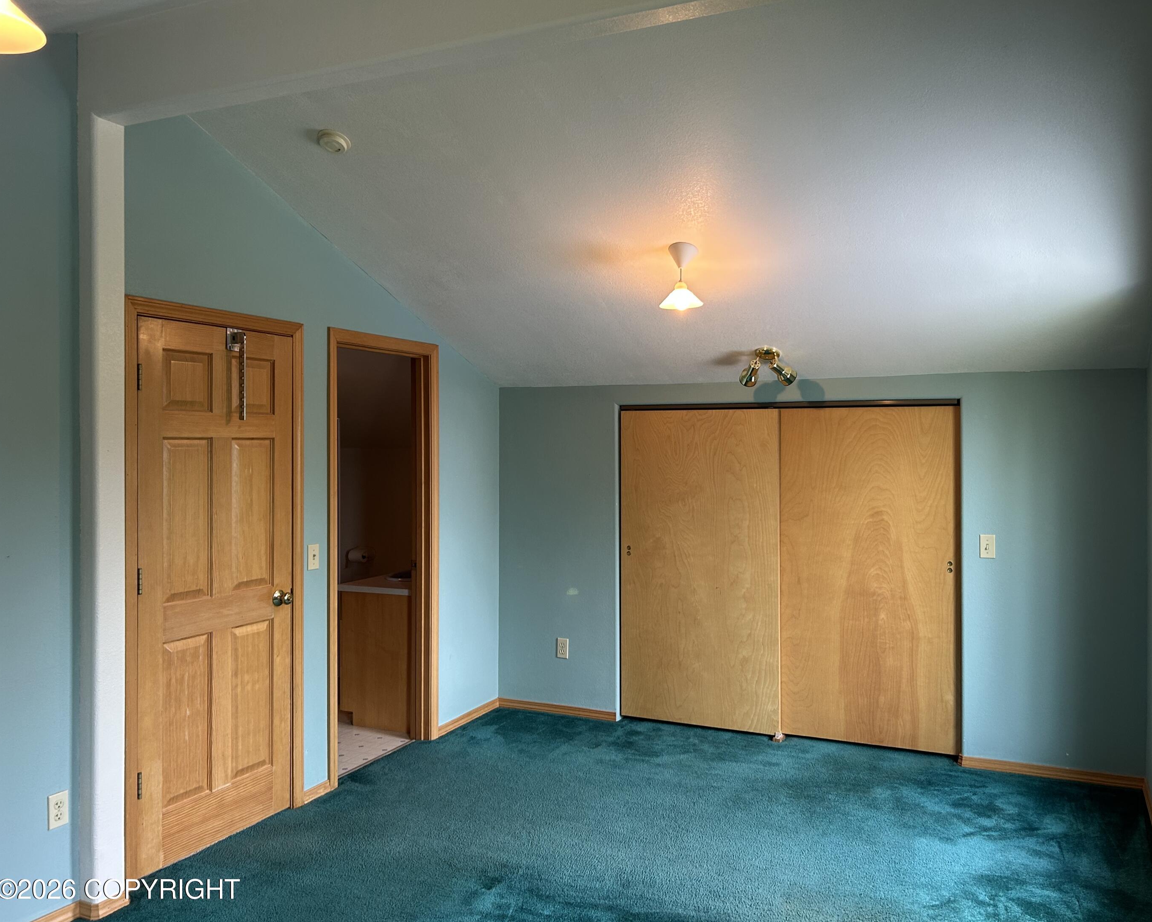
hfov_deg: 62.1
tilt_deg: -0.1
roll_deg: +0.3
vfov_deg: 51.5
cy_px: 456
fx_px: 955
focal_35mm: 28
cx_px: 630
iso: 100
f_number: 1.5
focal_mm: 5.7
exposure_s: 1/60
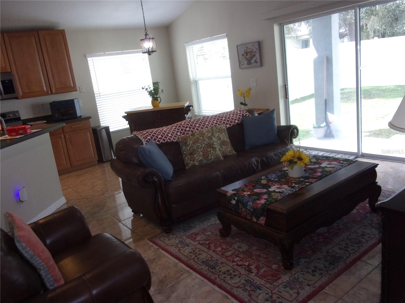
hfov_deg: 63.4
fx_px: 328
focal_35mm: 28
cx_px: 202
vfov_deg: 49.7
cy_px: 152
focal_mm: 5.1
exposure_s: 1/34
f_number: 3.9
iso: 129
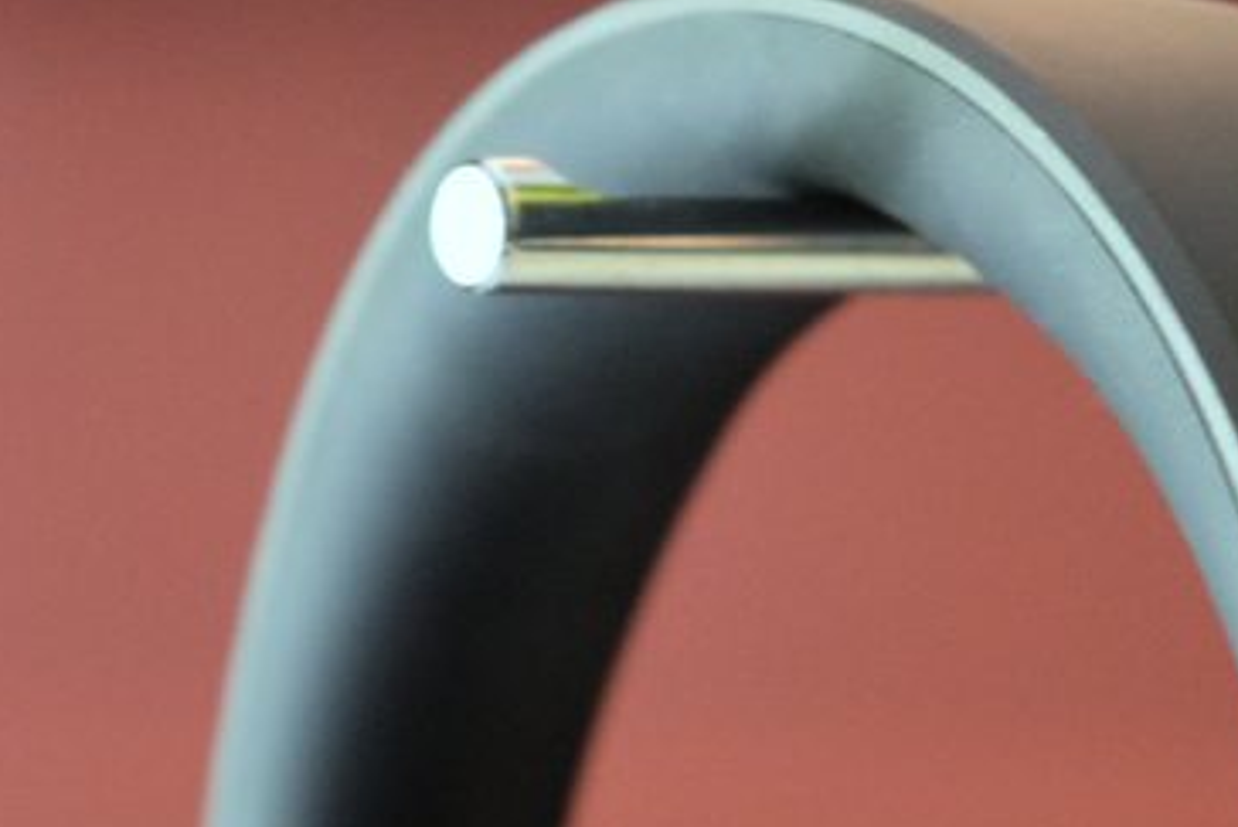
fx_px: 5607
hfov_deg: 12.5
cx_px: 983
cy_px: 704
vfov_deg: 8.4
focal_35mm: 163
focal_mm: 55
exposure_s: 1/15
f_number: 5.6
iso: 2000
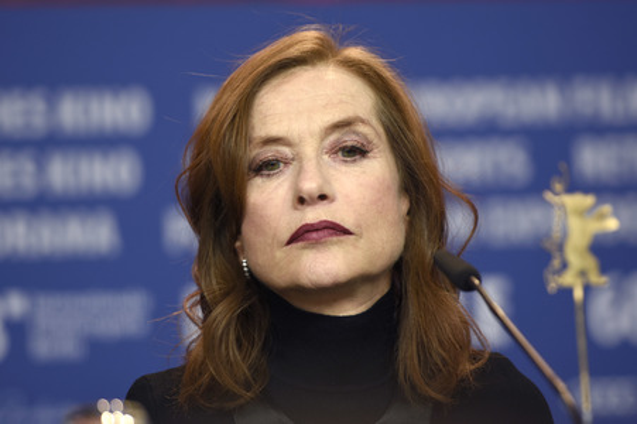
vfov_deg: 4.7
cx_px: 318
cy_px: 212
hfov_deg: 7.0
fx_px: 5172
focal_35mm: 292
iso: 640
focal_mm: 195
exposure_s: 1/500
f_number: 2.8
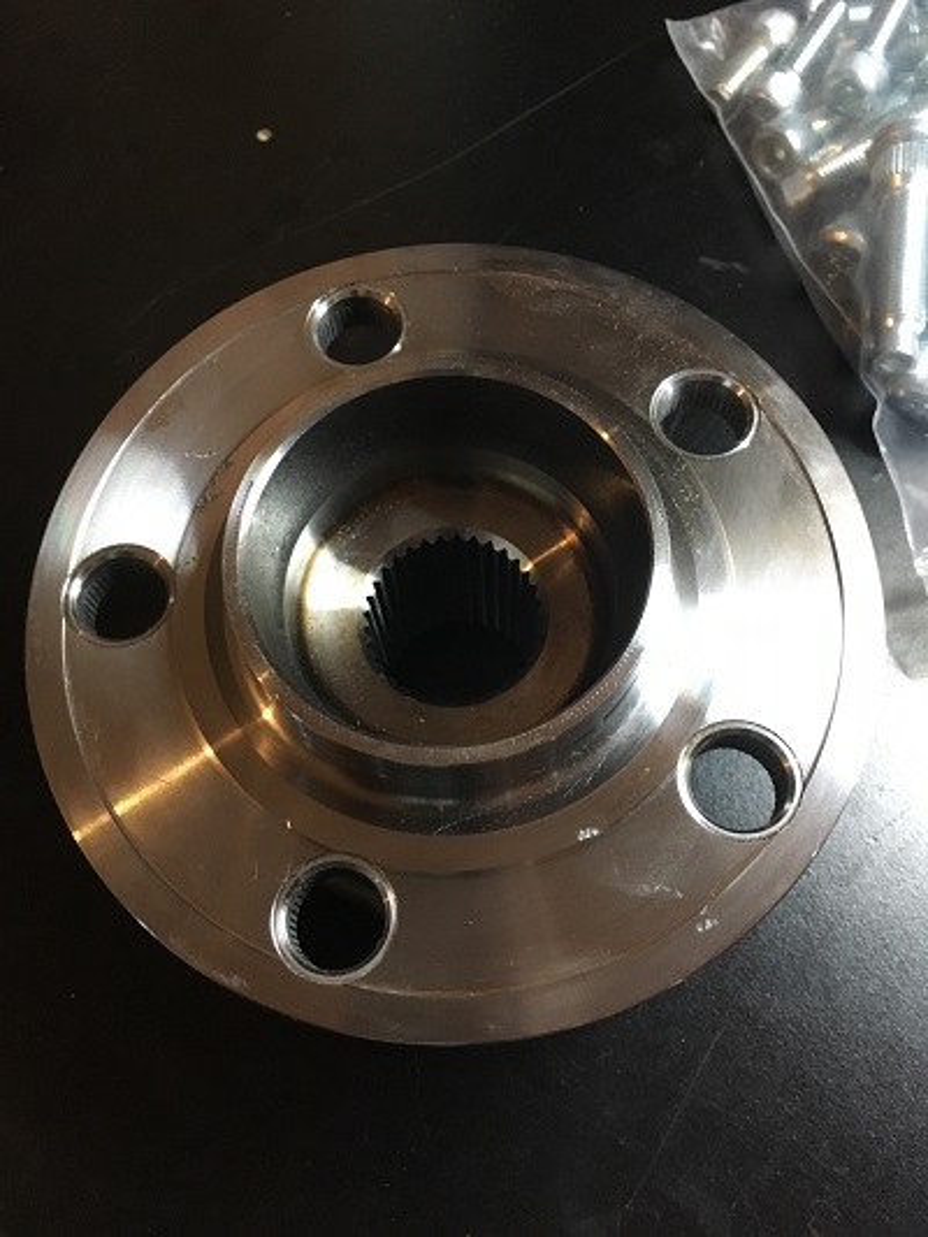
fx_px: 1036
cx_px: 464
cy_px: 618
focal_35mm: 29
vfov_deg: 61.6
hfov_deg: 48.2
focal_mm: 4.15
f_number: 2.2
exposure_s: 1/15
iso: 250
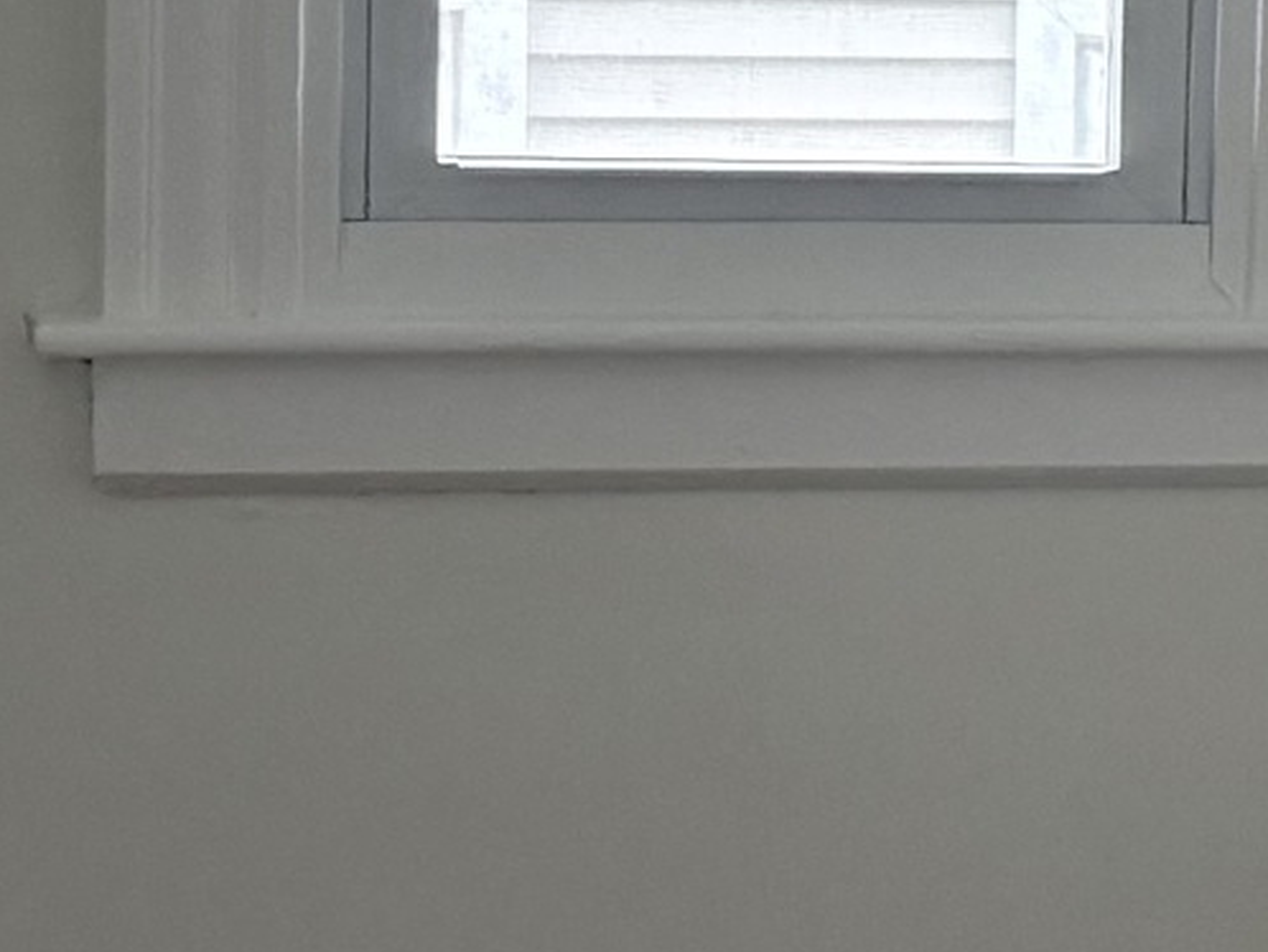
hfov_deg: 13.3
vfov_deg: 10.0
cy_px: 255
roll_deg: -1.4
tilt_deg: -5.3
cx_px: 988
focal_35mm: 148
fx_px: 5424
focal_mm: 6.76
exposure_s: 1/60
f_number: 1.78
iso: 320
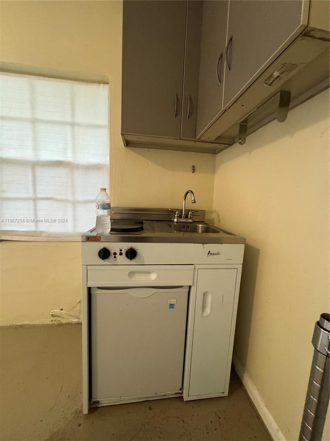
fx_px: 178
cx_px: 165
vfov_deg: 102.1
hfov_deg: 85.7
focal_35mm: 14
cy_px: 220
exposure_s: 1/60
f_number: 2.2
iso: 800
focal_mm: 2.22
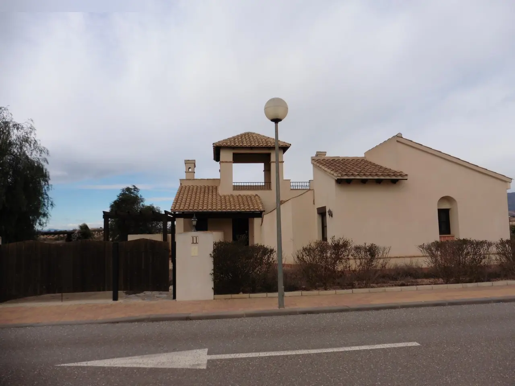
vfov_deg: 56.8
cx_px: 258
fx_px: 357
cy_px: 193
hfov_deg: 71.6
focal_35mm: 24
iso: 100
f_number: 3.3
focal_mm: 4.3
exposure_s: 1/2000
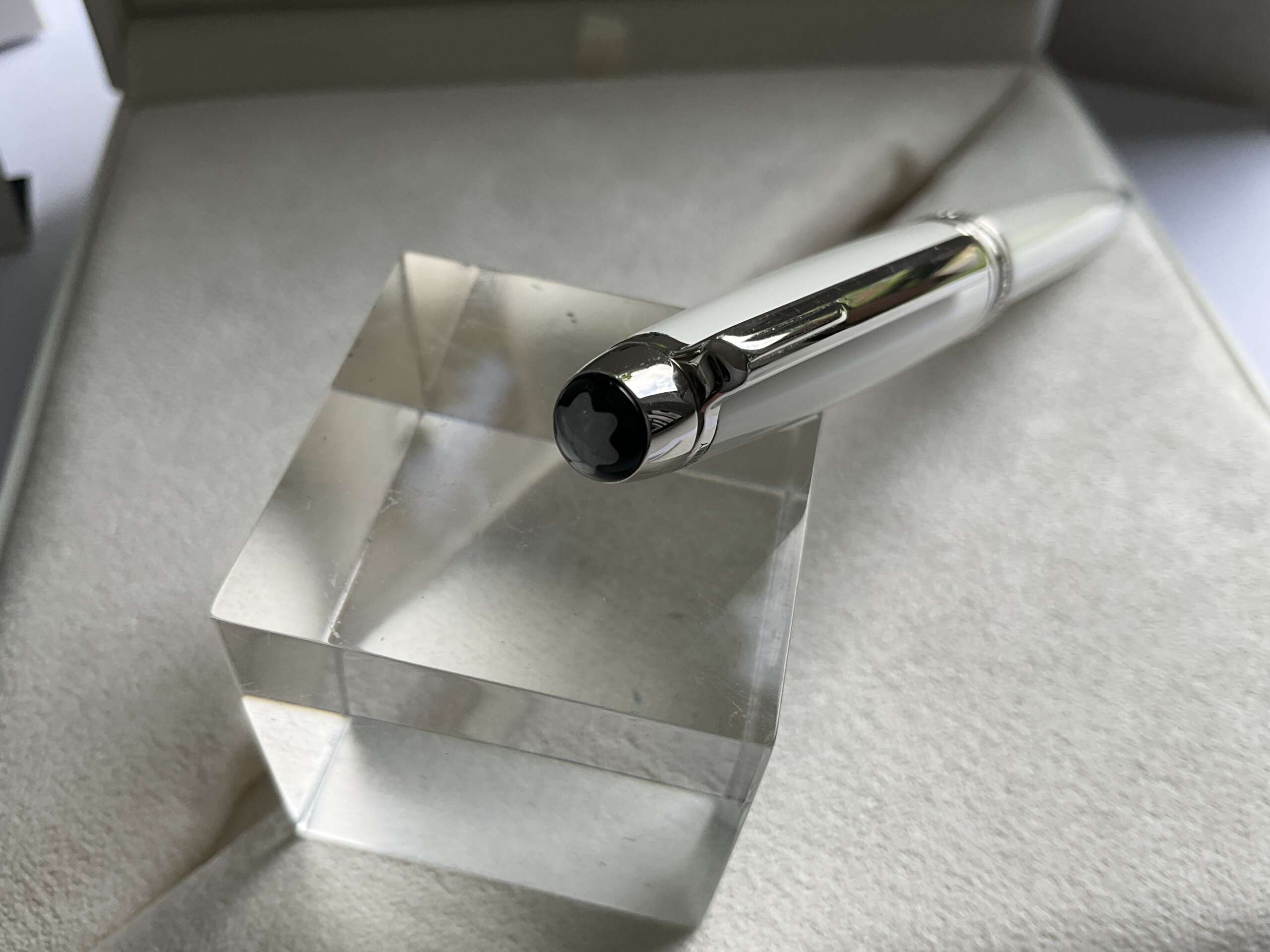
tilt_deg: -50.6
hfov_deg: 61.7
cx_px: 635
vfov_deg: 48.2
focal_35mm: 29
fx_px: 1064
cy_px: 476
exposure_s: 1/248
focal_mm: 3
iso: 25
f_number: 1.8
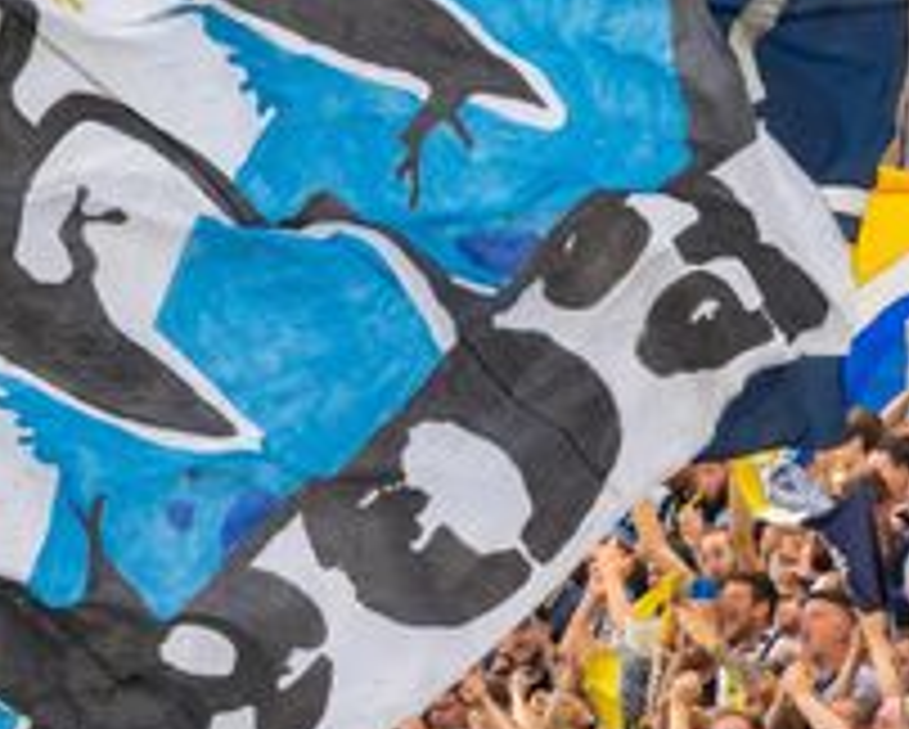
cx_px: 36
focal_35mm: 508
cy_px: 346
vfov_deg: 3.1
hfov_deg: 3.8
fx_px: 13680
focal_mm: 70.27
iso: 800
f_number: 4
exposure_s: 1/640
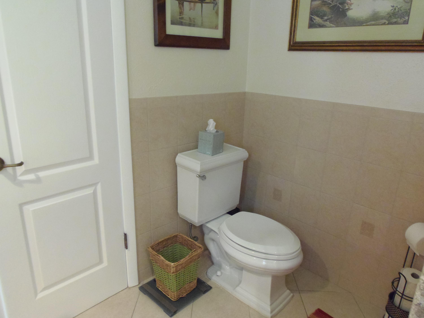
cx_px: 212
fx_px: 294
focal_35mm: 24
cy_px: 159
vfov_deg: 56.8
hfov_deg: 71.6
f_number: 2.9
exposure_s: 1/25
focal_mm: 4.3
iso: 500
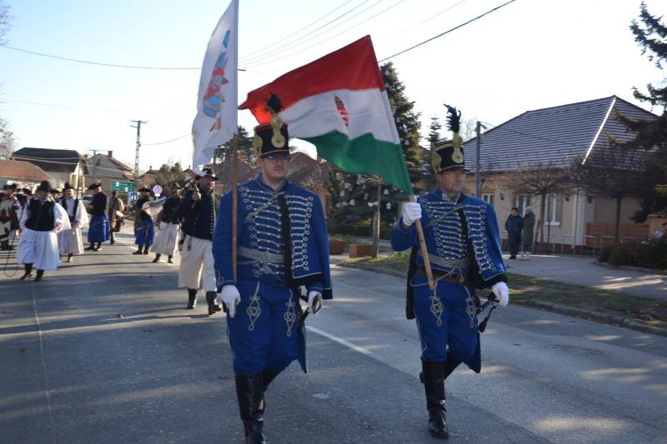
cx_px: 334
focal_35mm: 48
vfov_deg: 28.1
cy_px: 222
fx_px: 889
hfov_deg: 41.1
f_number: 5.6
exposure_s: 1/200
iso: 100
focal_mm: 32
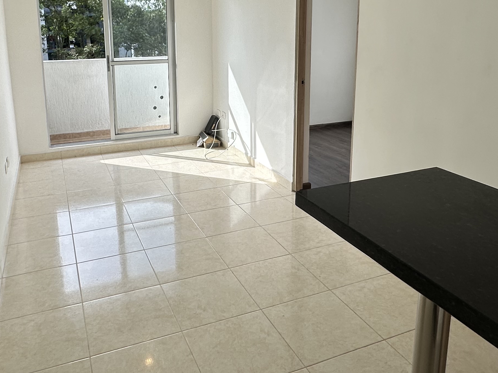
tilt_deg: -11.9
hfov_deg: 58.2
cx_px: 225
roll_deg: +0.4
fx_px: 446
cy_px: 116
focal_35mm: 31
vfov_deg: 44.6
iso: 40
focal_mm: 2.22
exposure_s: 1/481
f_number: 2.2
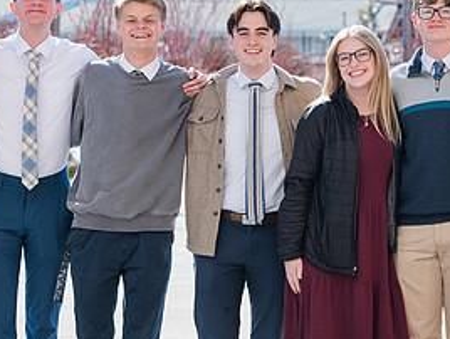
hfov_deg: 7.9
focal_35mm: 251
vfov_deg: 5.9
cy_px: 149
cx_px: 257
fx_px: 3269
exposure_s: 1/400
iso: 100
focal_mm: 95
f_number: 5.6
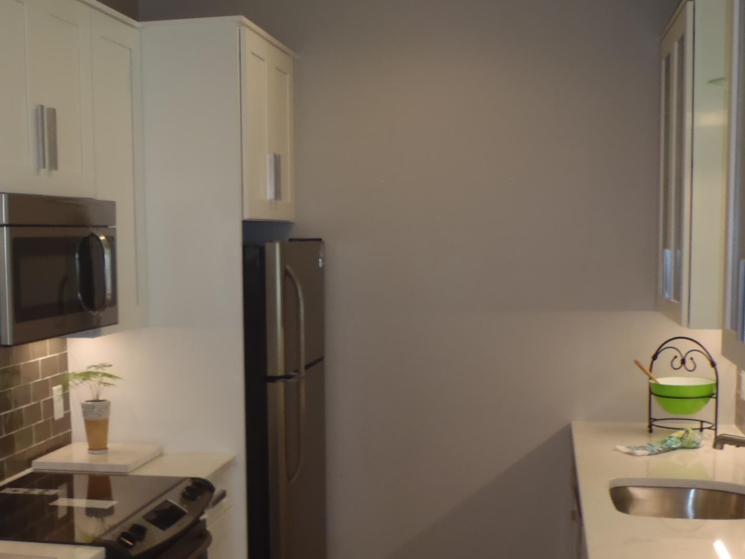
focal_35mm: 50
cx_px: 275
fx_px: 1076
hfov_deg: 37.9
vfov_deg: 28.9
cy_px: 381
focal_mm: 5
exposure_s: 1/30
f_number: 3.9
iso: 100
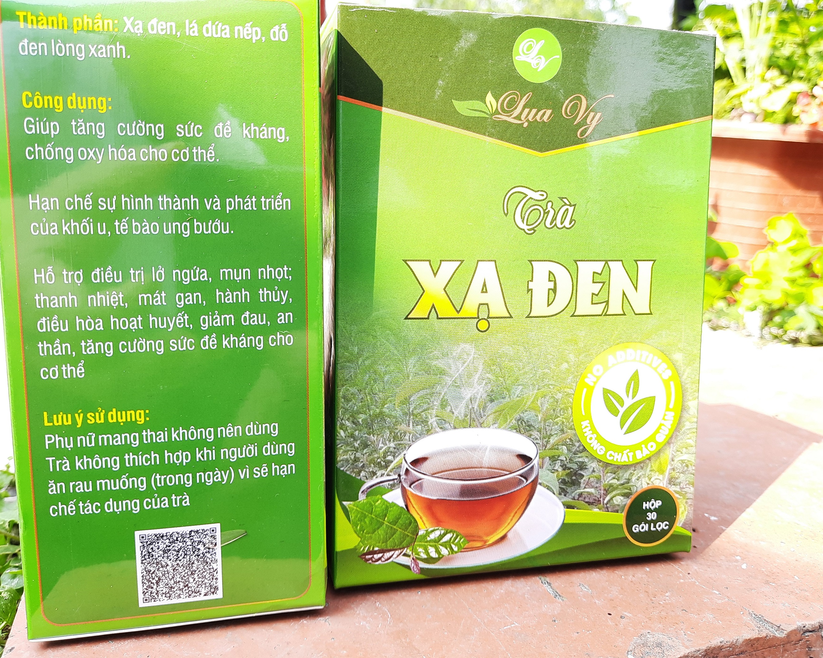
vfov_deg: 51.5
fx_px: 682
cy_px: 304
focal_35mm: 28
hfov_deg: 62.2
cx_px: 398
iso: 25
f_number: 2
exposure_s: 1/100
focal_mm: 4.6
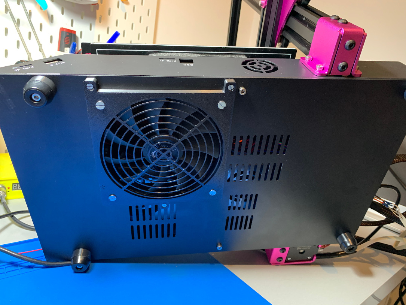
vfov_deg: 53.1
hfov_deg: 67.3
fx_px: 305
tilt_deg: -14.1
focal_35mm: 26
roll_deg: -9.0
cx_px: 203
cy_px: 152
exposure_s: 1/50
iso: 250
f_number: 1.8
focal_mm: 4.25
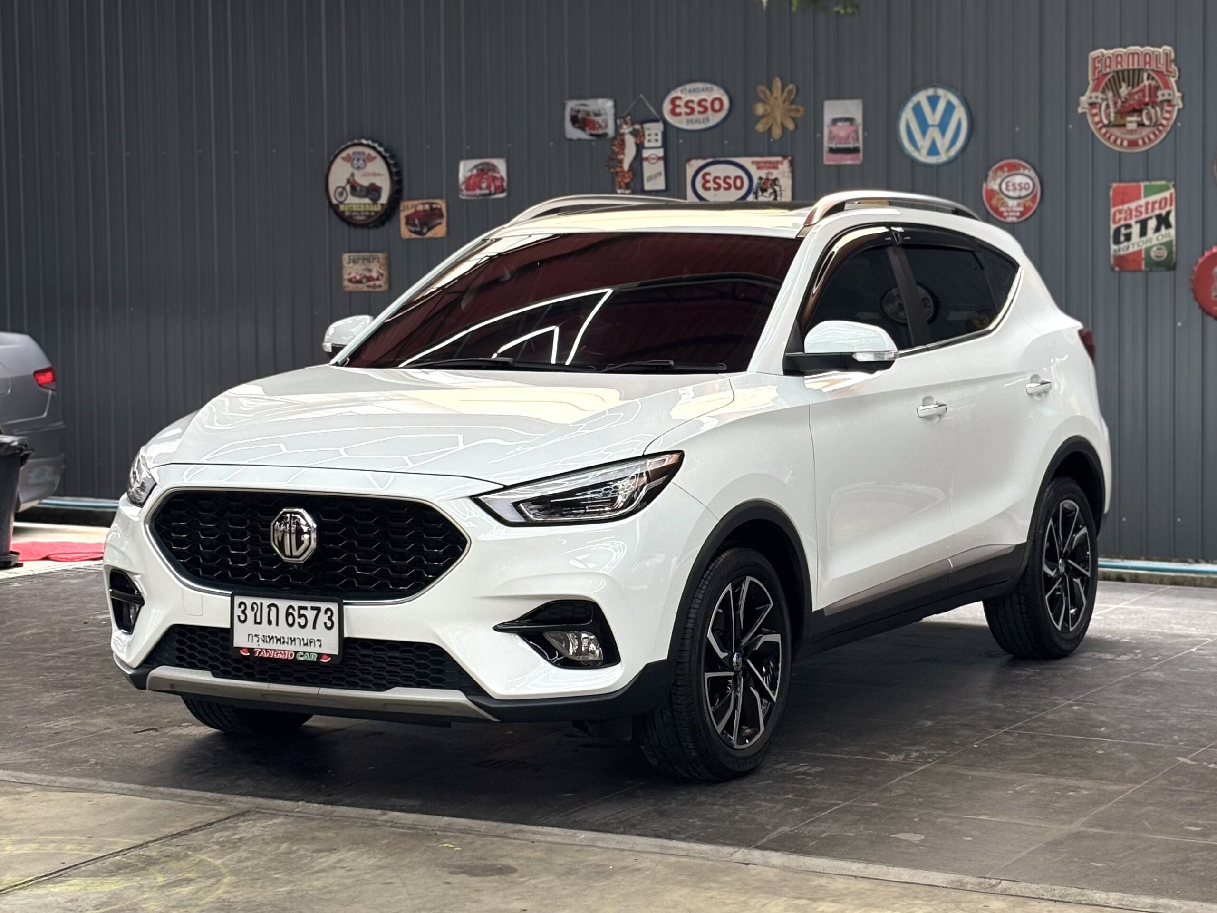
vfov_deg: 28.0
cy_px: 456
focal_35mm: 52
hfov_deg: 36.8
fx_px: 1828
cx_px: 608
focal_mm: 5.96
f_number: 1.6
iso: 32
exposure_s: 1/209
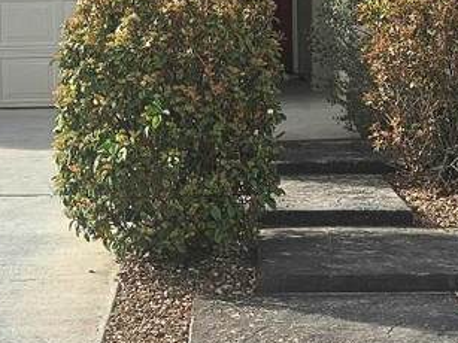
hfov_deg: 20.4
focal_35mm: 96
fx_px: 1270
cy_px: -19
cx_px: 191
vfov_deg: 15.1
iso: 25
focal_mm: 5.4
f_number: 1.8
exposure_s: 1/2500
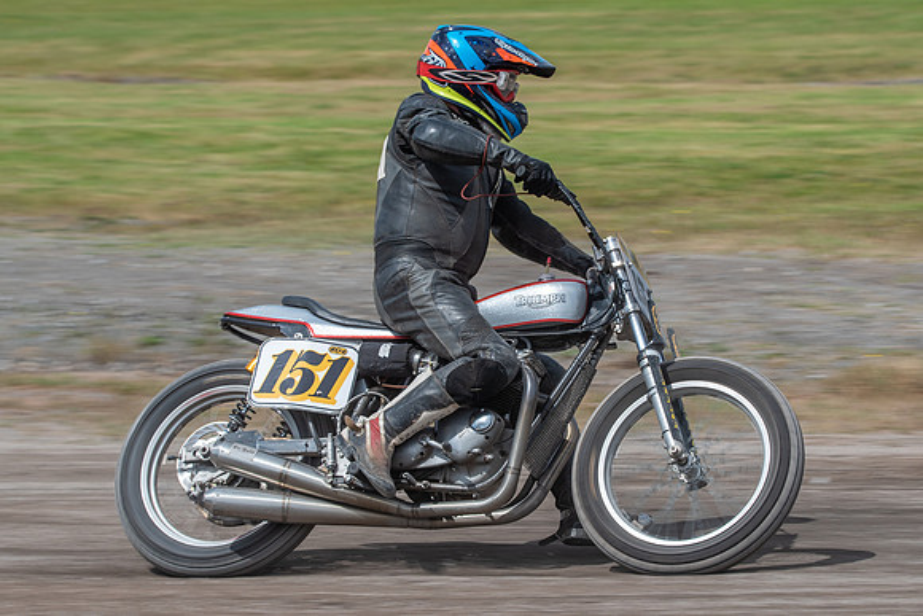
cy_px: 349
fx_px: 5373
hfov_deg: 9.8
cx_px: 539
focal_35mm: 210
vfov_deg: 6.6
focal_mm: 155
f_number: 8
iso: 100
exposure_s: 1/320
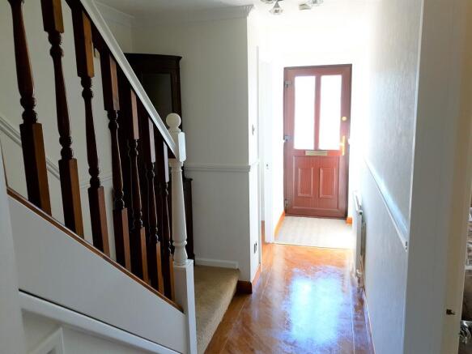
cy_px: 177
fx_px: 354
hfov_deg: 67.3
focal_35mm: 26
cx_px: 236
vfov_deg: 53.0
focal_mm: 4.3
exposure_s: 1/100
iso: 80
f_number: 1.5
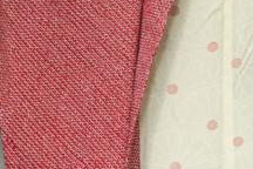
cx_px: 223
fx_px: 2888
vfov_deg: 3.3
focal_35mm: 411
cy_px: 278
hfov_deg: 5.0
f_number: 4
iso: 800
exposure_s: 1/100
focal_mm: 82
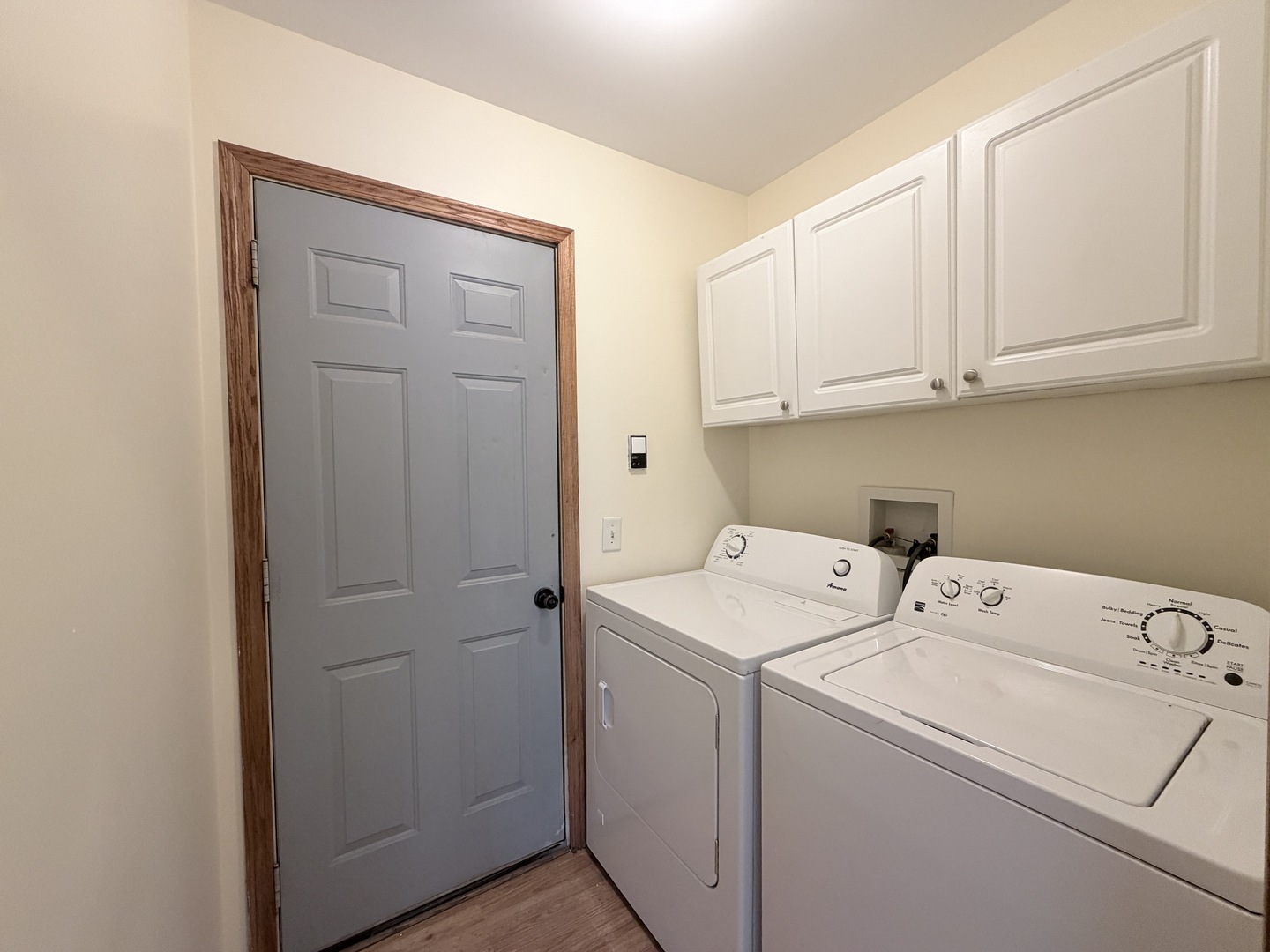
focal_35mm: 14
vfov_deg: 85.7
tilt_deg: -2.1
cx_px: 635
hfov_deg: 102.1
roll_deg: +0.4
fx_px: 514
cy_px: 476
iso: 200
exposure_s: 1/60
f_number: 2.2
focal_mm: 2.22
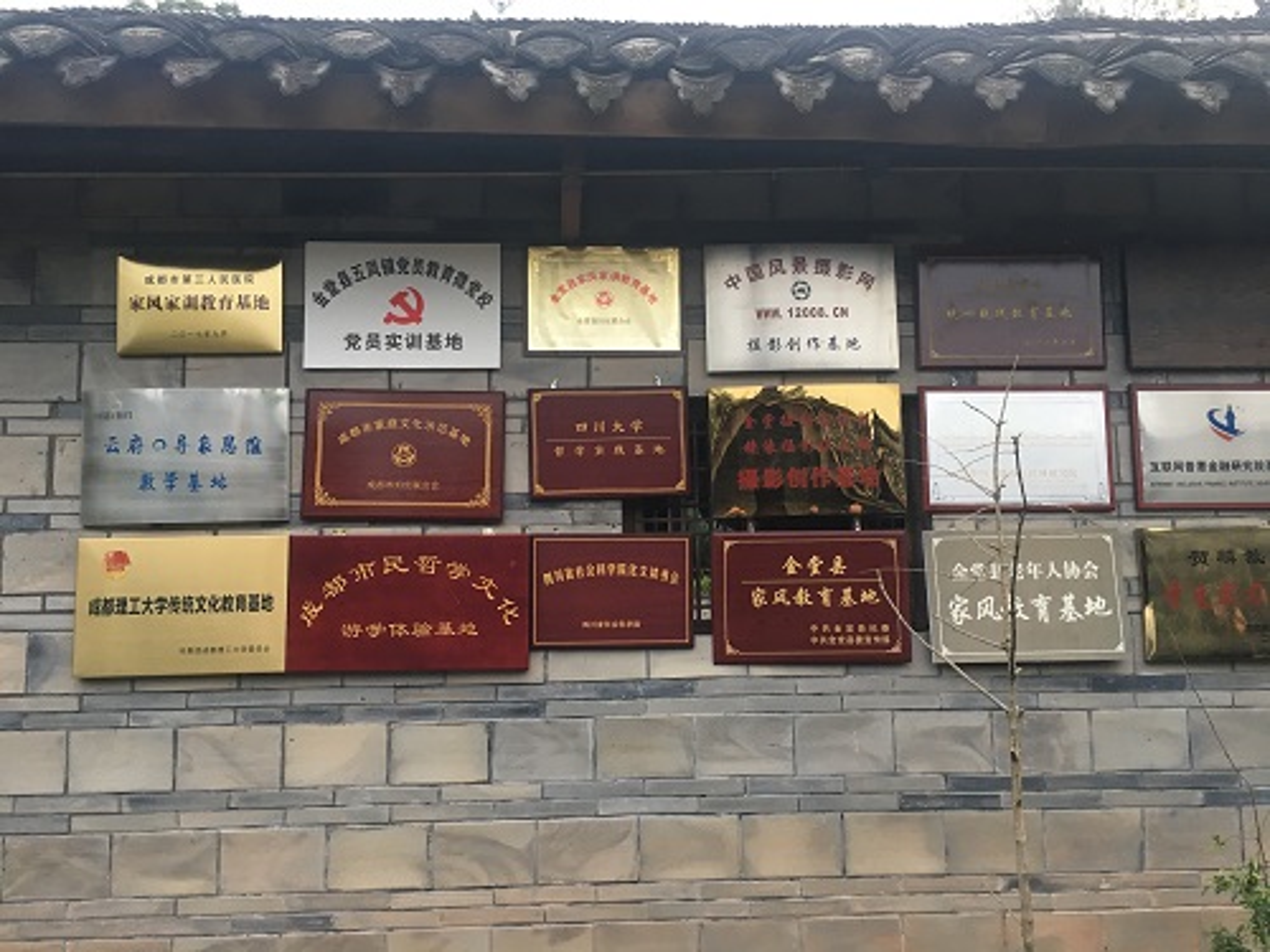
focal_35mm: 29
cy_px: 476
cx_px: 635
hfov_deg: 61.7
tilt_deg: +6.8
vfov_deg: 48.2
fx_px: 1064
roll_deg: +0.9
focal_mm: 4.15
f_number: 2.2
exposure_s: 1/33
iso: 50
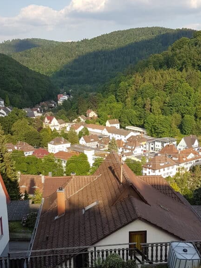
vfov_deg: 41.1
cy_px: 161
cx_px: 123
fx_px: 356
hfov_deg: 31.4
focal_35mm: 46
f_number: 1.7
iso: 40
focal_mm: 4.2
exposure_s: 1/1140
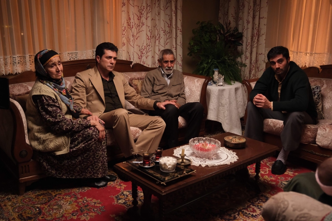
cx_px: 166
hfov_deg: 54.4
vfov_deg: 37.8
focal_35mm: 35
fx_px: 323
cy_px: 110
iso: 3200
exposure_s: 1/50
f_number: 2.8
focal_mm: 23.4
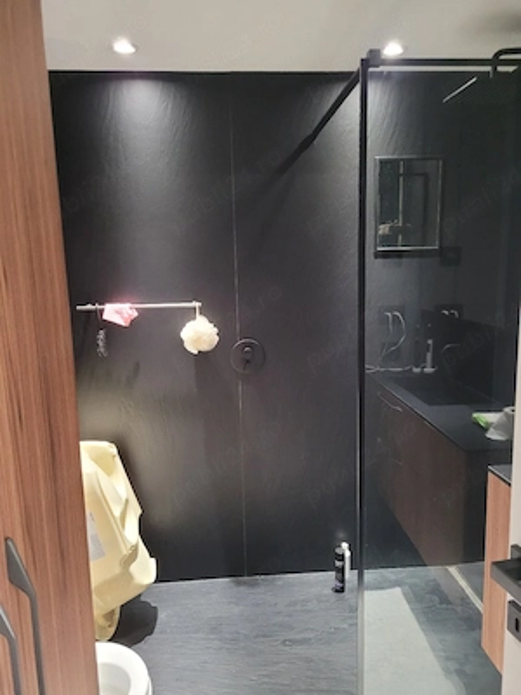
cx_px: 260
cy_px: 348
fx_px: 522
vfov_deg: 67.3
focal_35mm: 26
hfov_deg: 53.1
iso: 800
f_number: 1.8
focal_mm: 5.4
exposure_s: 1/25
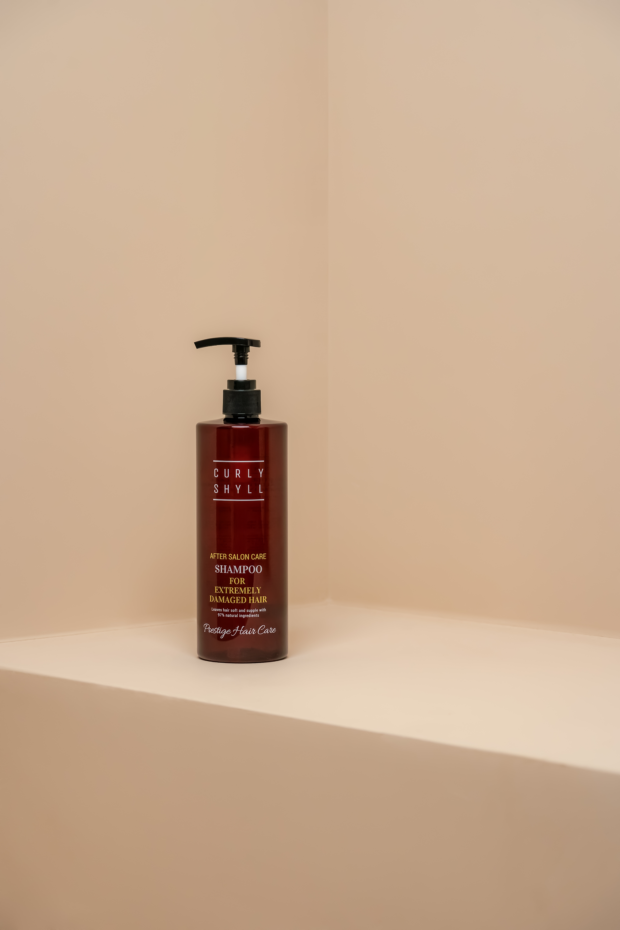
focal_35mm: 90
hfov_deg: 15.2
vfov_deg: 22.6
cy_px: 465
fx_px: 2325
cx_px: 310
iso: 800
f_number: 6.3
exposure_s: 1/160
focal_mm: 90
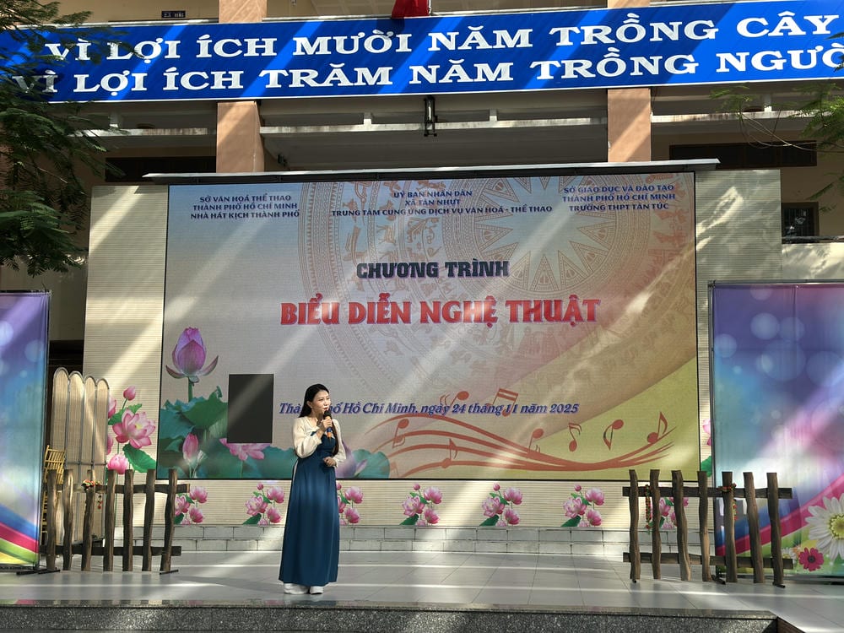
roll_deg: -0.2
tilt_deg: +8.8
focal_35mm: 48
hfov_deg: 39.7
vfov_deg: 30.3
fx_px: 1170
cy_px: 316
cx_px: 422
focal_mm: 6.86
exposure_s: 1/1289
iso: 80
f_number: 1.78
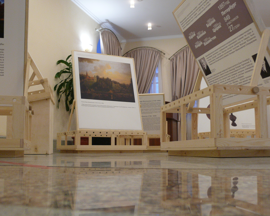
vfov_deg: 35.7
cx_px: 137
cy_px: 109
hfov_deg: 43.8
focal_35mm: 42
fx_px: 336
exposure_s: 1/15
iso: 200
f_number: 2.8
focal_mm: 8.5
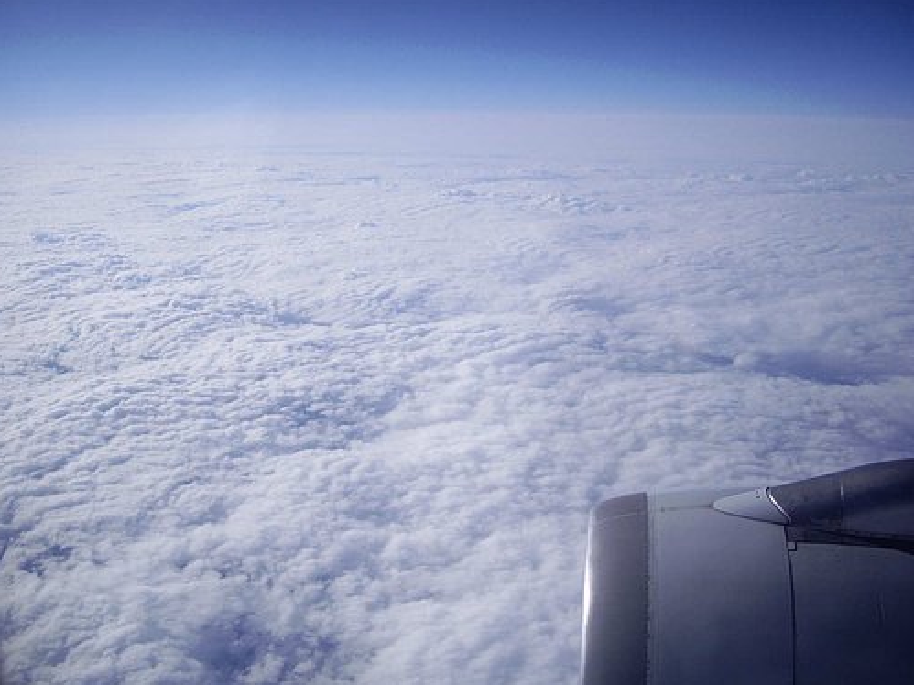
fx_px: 1030
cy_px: 341
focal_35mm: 39
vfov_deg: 36.8
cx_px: 460
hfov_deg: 47.9
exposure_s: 1/320
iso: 64
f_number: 8
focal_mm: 7.9
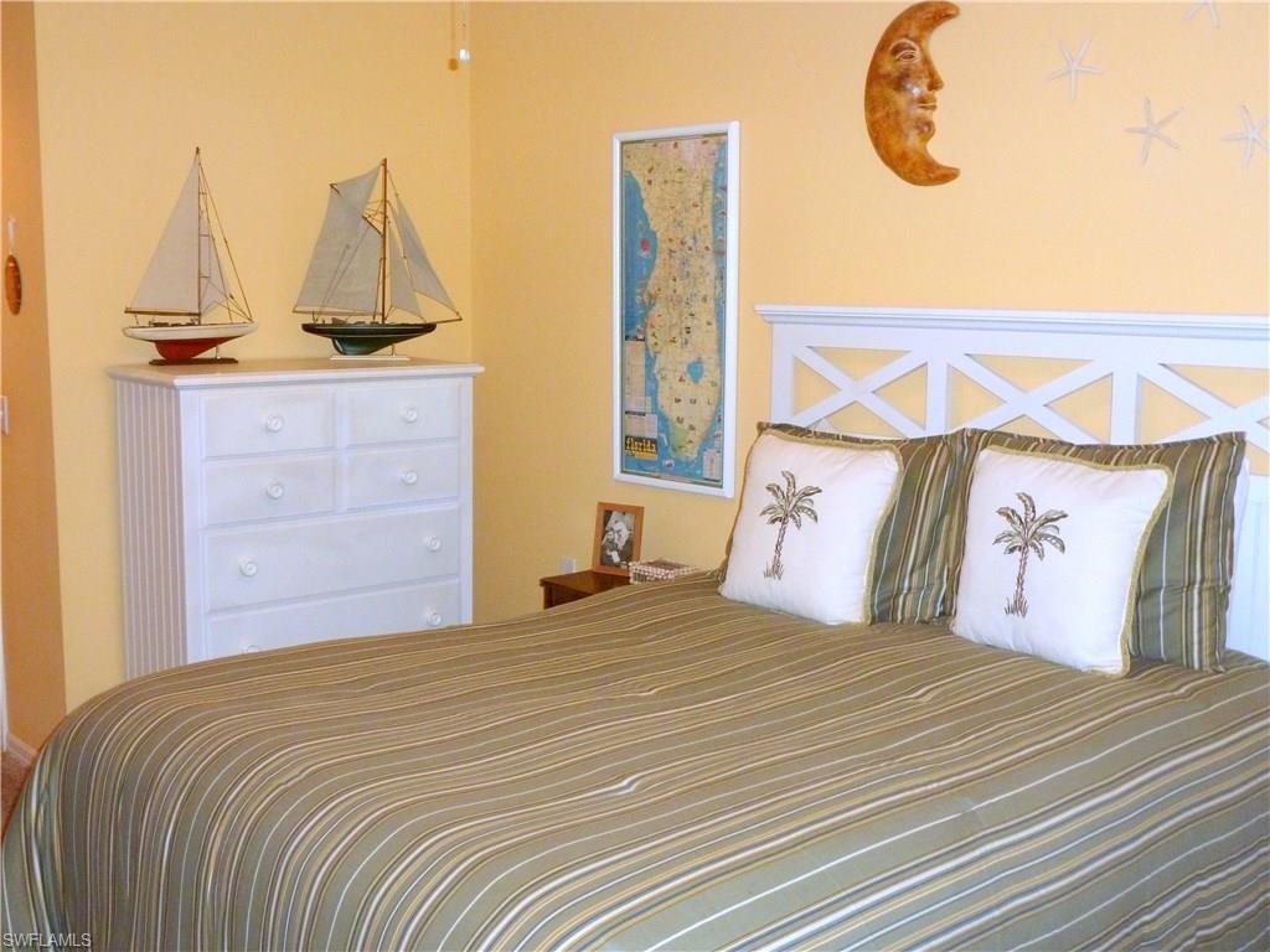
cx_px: 635
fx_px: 1394
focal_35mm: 38
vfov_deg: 37.7
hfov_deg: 49.0
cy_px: 476
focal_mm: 6.8
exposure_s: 1/60
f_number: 3.8
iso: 320
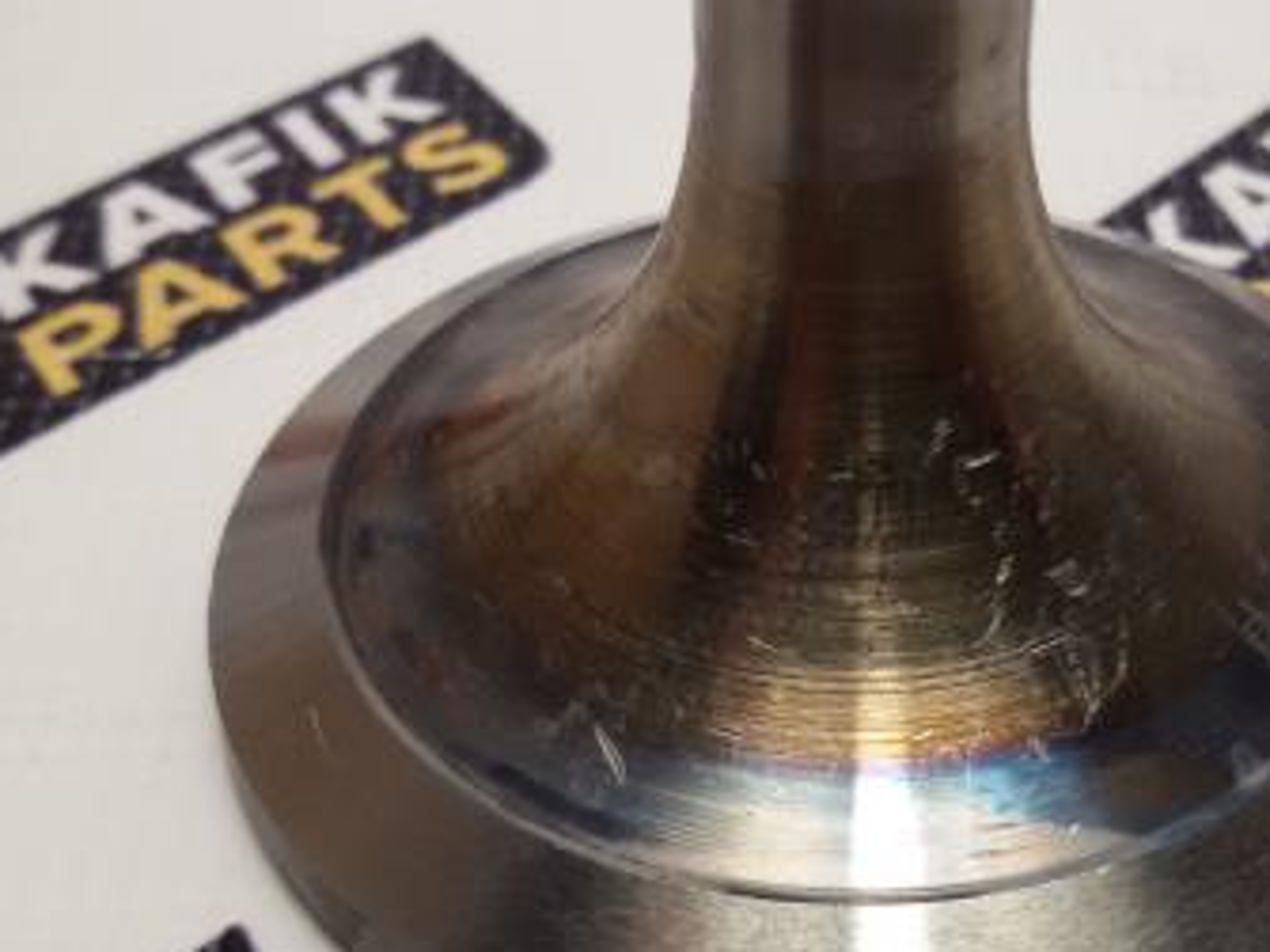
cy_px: 586
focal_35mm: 50
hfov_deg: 37.9
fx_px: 1834
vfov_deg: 29.0
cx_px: 800
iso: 64
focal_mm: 2.93
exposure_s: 1/33
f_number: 2.4
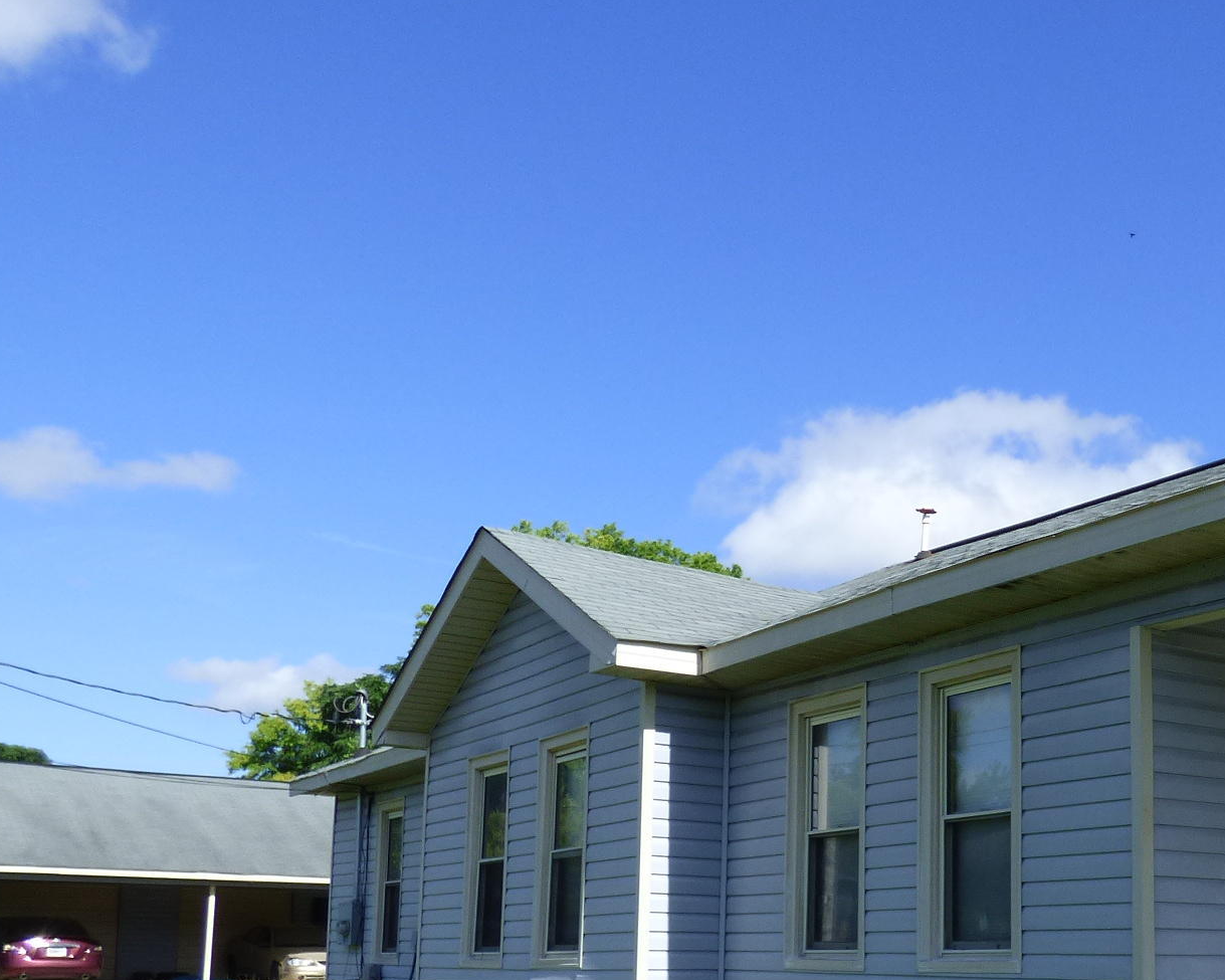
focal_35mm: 41
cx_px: 1047
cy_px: 808
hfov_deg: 42.0
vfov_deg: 35.1
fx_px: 1486
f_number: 2.8
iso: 100
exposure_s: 1/1600
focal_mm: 3.58
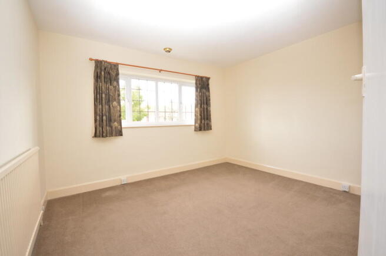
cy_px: 128
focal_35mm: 15
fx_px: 161
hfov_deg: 100.4
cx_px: 193
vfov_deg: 77.2
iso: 450
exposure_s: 1/60
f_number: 4
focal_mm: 10
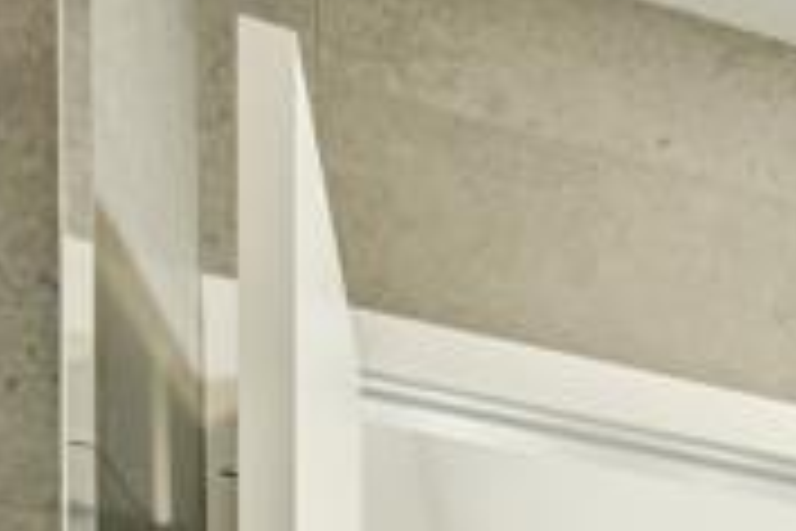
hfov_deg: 11.5
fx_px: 3073
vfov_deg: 8.9
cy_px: 1314
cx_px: 2037
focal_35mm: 139
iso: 400
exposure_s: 1/40
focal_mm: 24
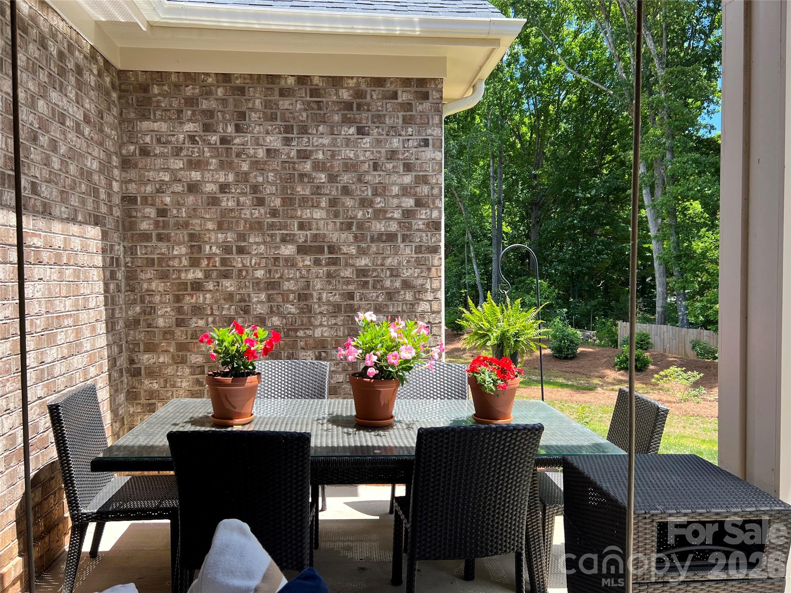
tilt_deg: -1.9
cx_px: 396
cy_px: 296
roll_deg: +0.6
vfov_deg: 53.1
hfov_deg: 67.3
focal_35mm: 26
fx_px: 594
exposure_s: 1/775
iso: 50
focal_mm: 5.7
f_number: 1.5
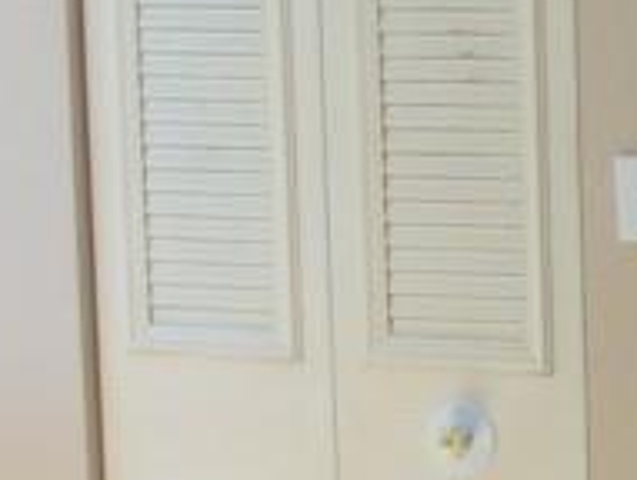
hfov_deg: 8.9
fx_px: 3945
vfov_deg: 7.0
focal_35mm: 214
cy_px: 320
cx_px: 1087
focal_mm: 5.7
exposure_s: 1/80
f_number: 2.9
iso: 80
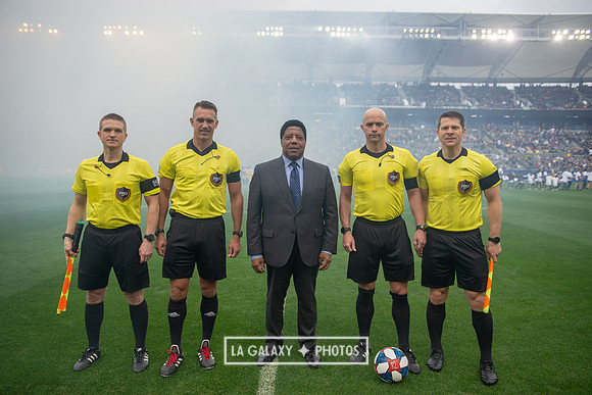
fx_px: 477
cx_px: 296
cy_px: 198
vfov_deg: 45.0
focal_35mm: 29
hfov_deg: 63.6
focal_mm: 29
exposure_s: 1/640
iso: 500
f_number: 3.5
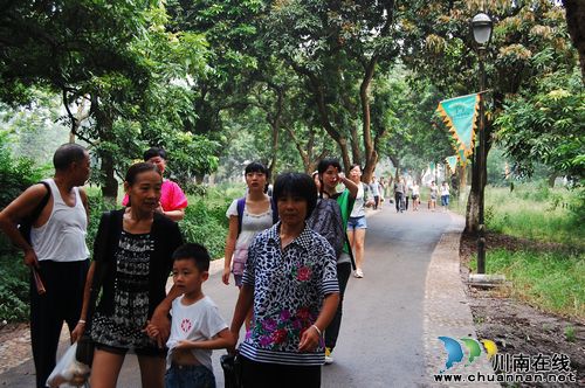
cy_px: 194
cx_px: 292
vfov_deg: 26.4
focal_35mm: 51
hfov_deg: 38.9
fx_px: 828
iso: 400
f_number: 5.6
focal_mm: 34
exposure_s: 1/125
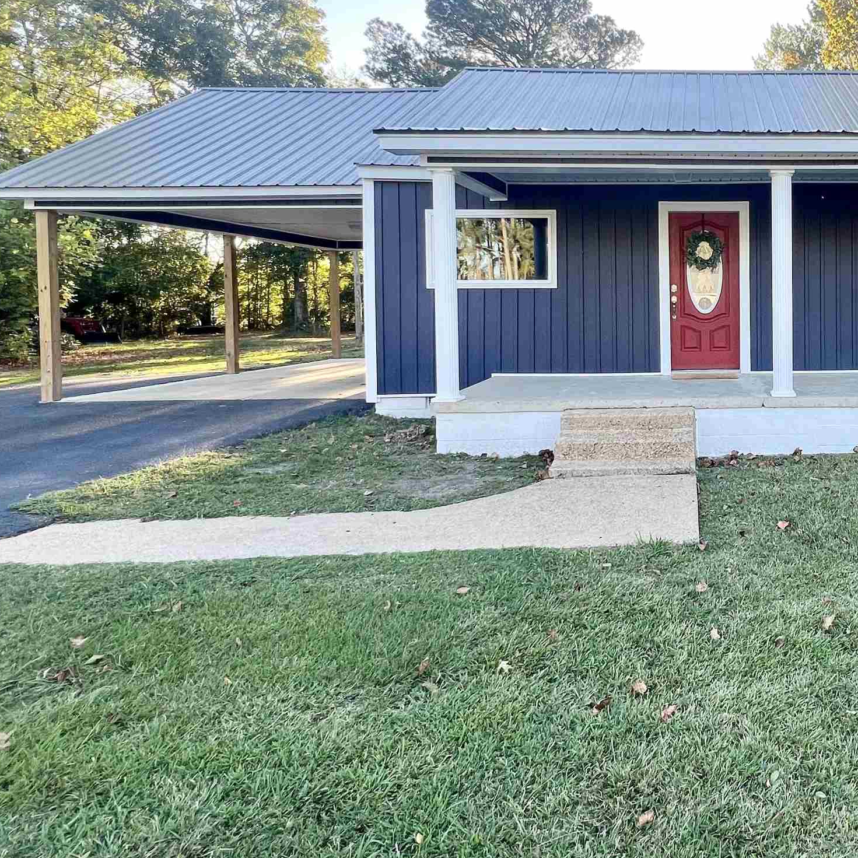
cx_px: 757
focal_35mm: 24
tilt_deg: -2.2
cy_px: 321
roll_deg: +0.7
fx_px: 673
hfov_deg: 56.9
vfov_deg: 64.1
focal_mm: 1.57
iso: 32
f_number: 1.8
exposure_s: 1/113
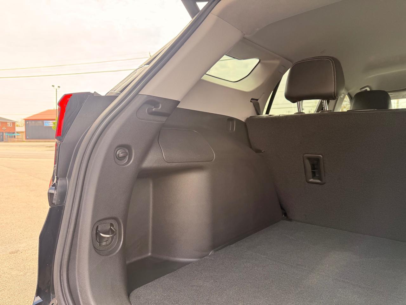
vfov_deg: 56.8
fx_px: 281
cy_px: 152
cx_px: 203
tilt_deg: -2.6
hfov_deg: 71.6
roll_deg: +0.0
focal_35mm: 24
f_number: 1.78
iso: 100
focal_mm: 6.76
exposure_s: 1/412
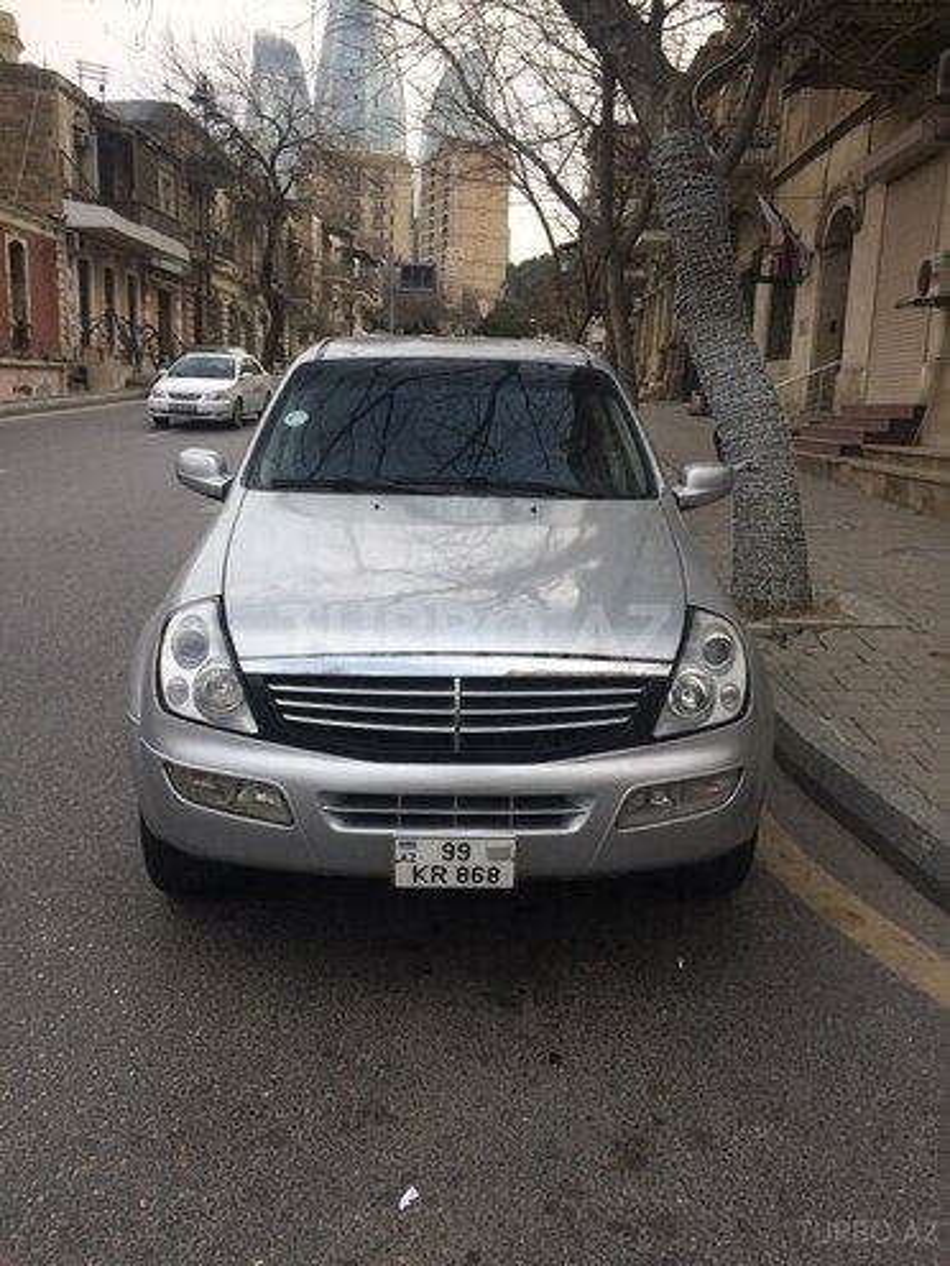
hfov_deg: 48.2
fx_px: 1061
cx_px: 475
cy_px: 633
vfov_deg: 61.7
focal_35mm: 29
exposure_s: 1/554
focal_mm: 4.15
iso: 32
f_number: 2.2
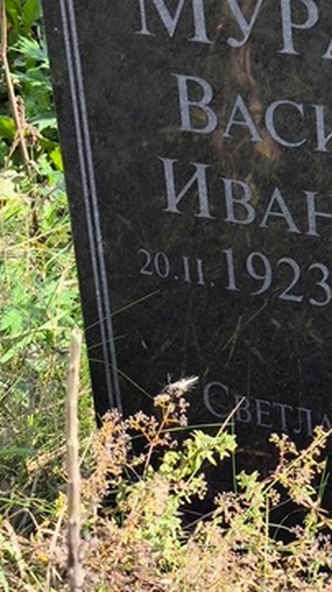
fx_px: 1897
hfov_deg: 9.8
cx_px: 428
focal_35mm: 121
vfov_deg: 17.7
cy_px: 225
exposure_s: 1/400
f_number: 1.7
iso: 50
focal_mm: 4.71
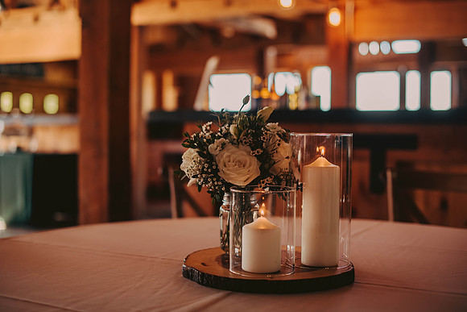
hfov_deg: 39.6
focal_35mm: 50
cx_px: 234
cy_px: 156
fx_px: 649
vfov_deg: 27.0
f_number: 2
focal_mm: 50
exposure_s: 1/200
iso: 320
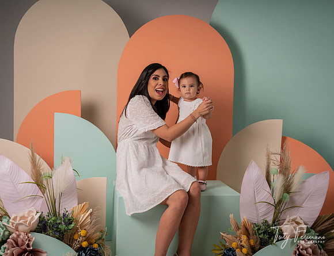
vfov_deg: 32.8
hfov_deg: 42.0
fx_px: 435
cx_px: 168
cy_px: 128
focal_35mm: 45
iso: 250
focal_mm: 39
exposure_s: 1/250
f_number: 5.6
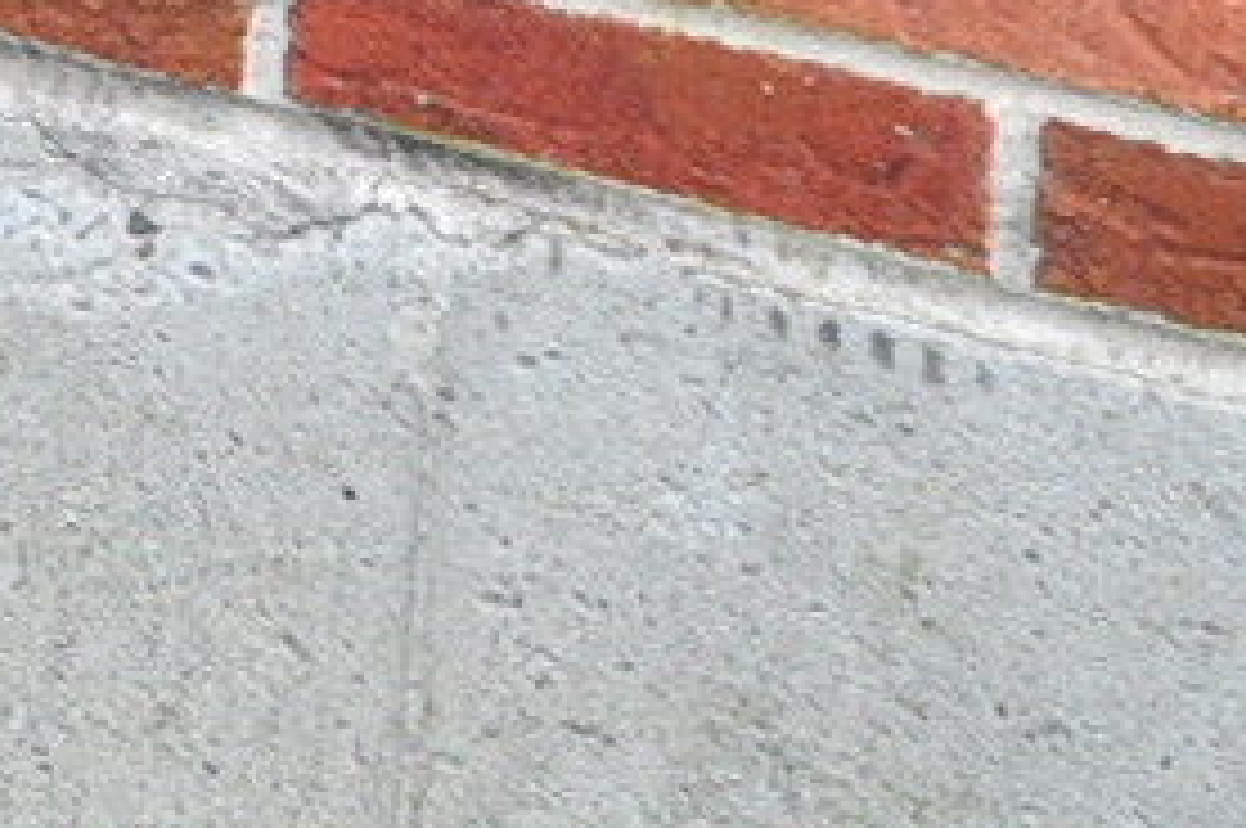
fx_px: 3768
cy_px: -1532
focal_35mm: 109
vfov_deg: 9.9
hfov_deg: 10.6
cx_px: -2744
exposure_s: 1/160
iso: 200
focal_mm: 10
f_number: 7.1
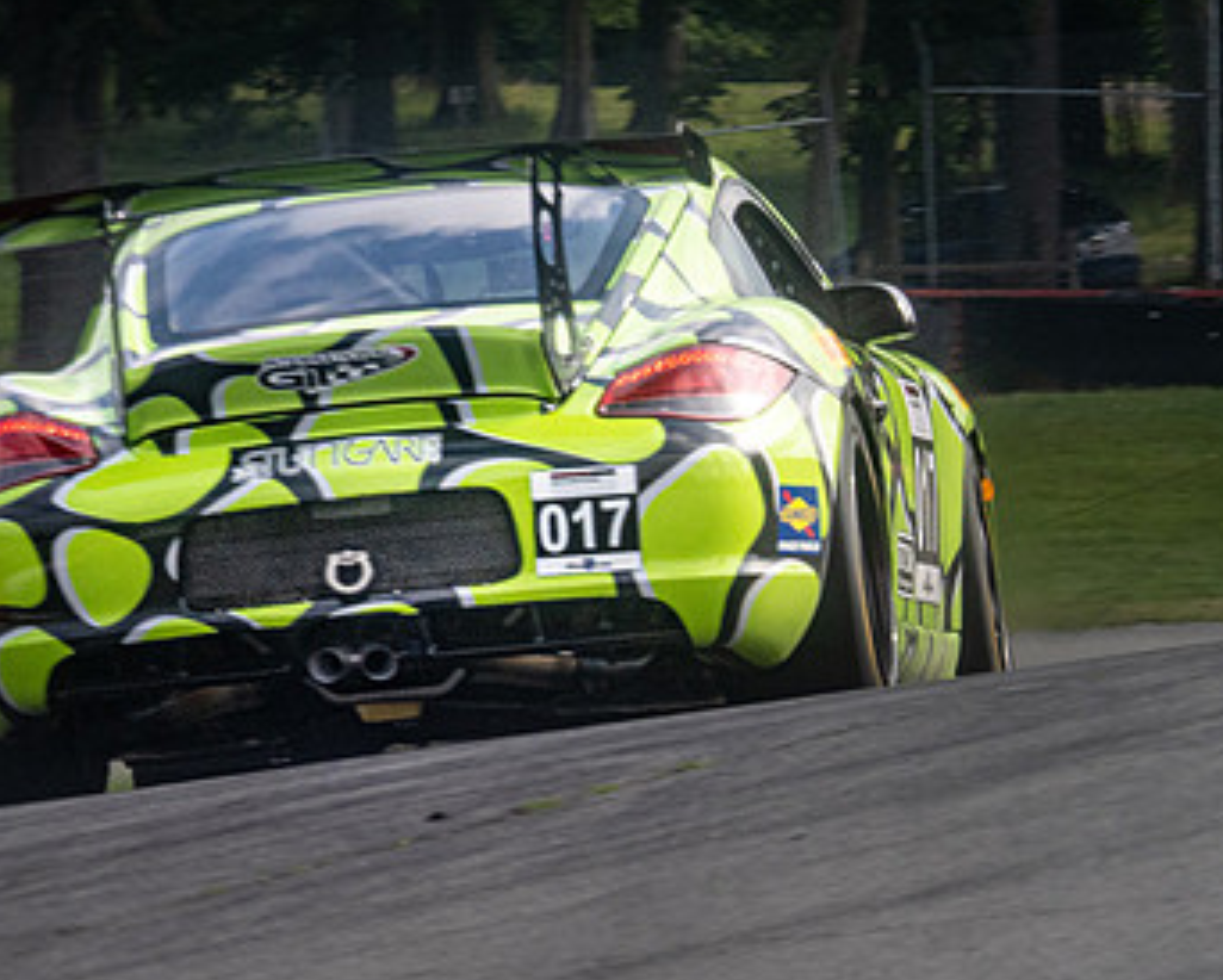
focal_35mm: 630
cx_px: 197
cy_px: 413
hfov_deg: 3.1
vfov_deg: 2.5
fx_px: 22817
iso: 400
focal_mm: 190
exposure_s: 1/160
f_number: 18
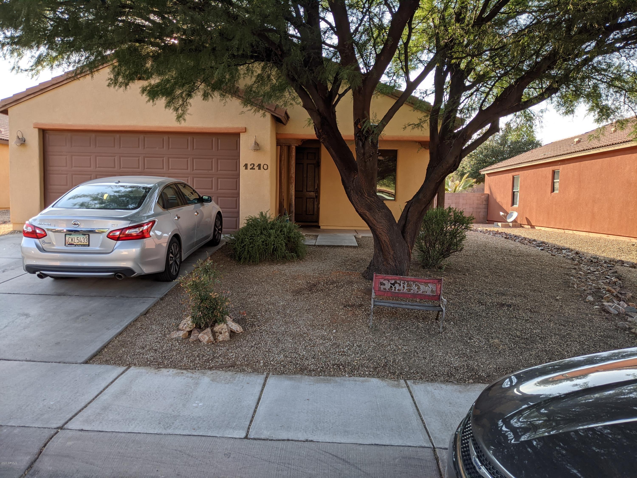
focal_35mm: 27
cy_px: 239
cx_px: 318
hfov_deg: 65.3
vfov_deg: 51.4
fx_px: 497
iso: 43
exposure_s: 1/533
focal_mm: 4.38
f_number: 1.73
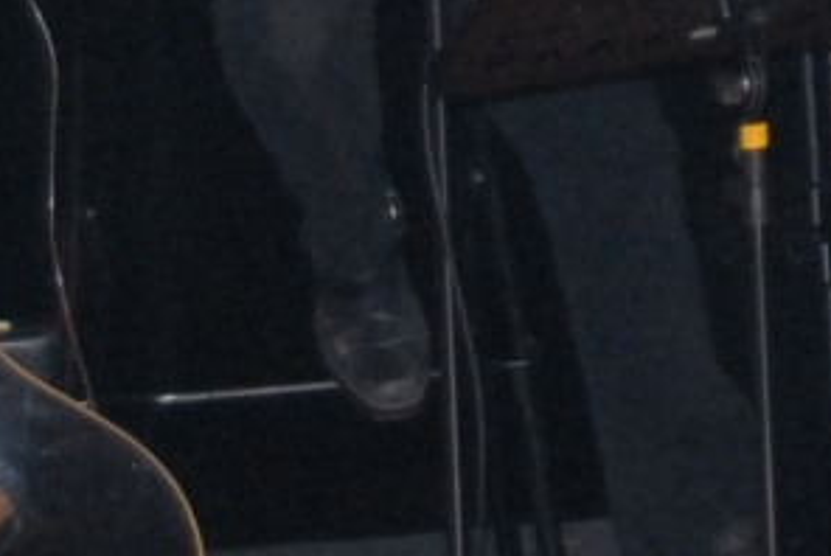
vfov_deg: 3.7
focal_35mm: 363
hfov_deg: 5.6
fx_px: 8387
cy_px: -1061
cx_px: 1586
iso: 640
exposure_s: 1/60
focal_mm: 40
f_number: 4.5
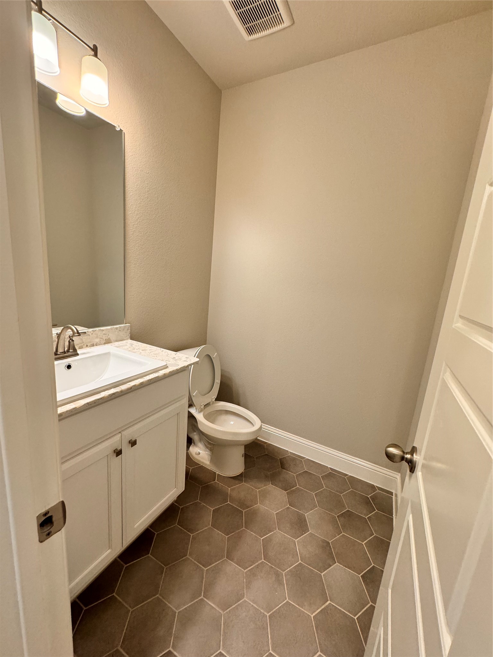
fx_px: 266
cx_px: 246
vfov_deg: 102.1
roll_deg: -5.1
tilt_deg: -9.8
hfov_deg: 85.7
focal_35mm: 14
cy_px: 328
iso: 250
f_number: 2.2
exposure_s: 1/120
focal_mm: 2.22
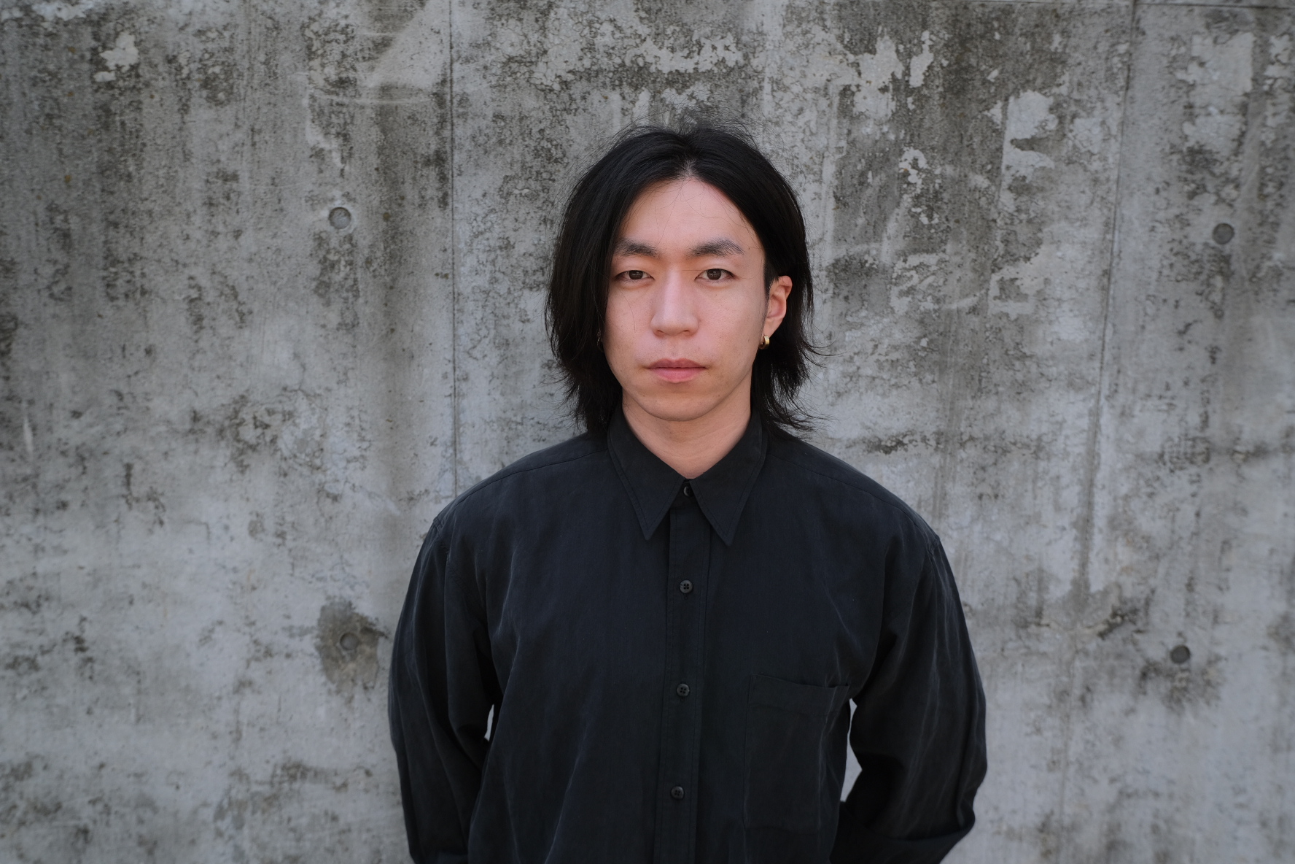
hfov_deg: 61.9
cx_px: 648
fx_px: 1079
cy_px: 432
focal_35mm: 30
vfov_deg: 43.6
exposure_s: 1/300
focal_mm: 20.3
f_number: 5.6
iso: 320
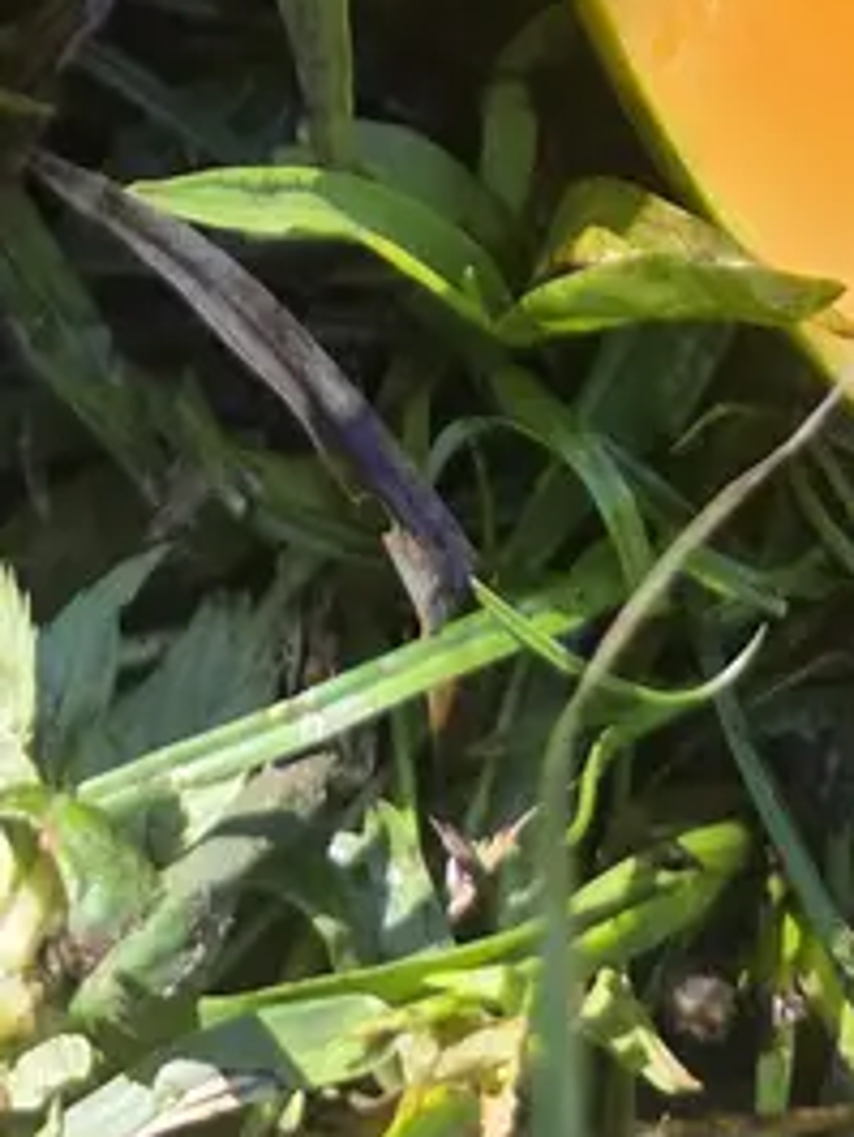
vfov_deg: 11.8
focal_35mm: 139
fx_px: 4569
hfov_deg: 10.6
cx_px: -34
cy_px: -1489
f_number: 1.7
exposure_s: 1/359
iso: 40
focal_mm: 6.3
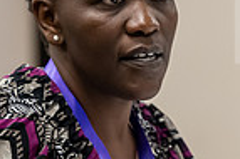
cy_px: 126
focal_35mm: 589
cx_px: 185
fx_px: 3922
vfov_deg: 2.3
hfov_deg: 3.5
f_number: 2.8
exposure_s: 1/200
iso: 2000
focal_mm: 145
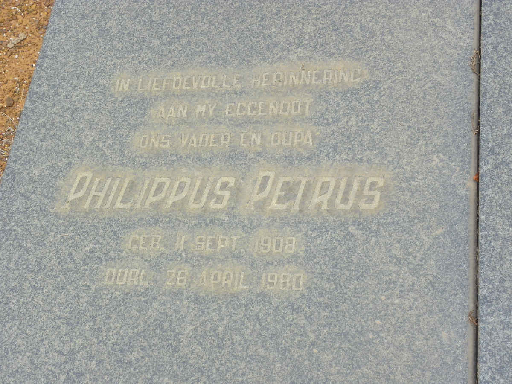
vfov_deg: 27.0
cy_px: 192
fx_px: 799
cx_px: 256
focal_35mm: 54
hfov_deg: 35.5
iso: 64
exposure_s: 1/160
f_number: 5
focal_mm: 9.6
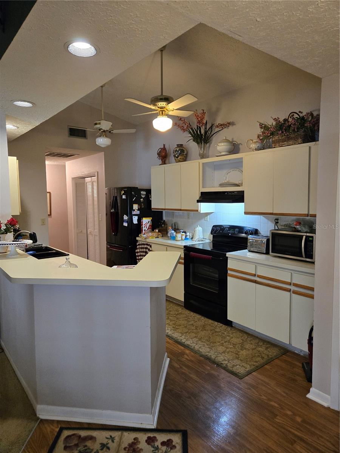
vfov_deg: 73.9
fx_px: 301
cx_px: 170
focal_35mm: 23
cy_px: 226
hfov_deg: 58.9
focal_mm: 5.4
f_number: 1.8
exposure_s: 1/120
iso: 640
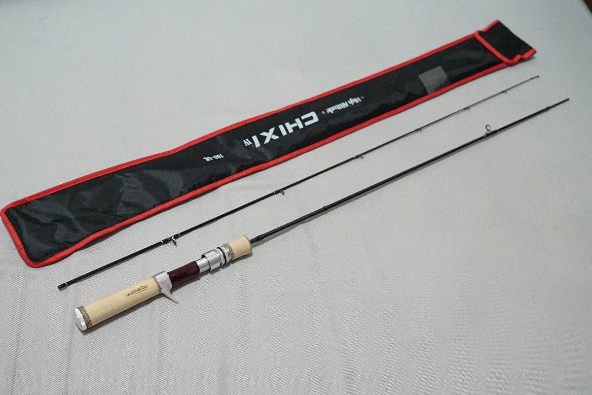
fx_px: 658
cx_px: 296
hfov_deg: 48.4
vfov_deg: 33.5
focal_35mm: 40
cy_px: 198
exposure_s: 1/60
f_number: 4
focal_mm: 27
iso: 10000
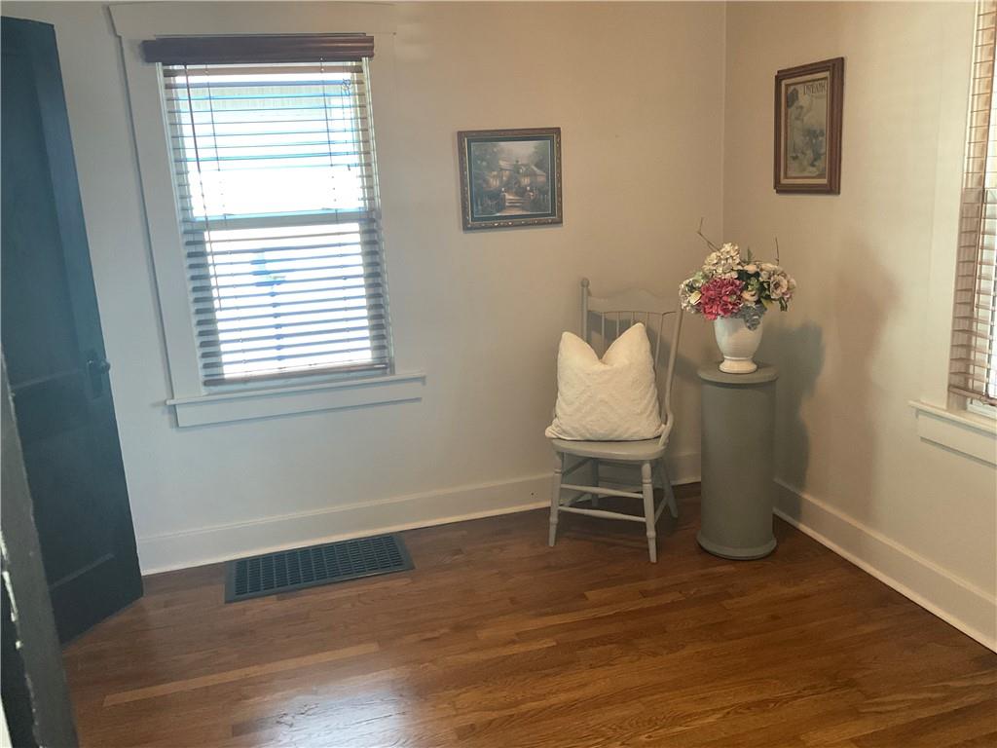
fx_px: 835
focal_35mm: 29
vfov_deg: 48.2
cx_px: 498
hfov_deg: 61.7
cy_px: 374
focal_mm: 3
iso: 100
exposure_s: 1/60
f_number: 1.8
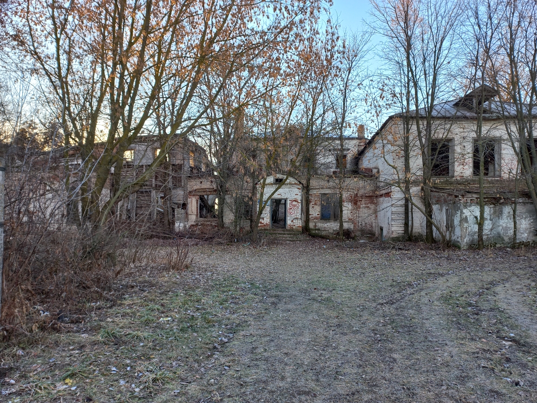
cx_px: 268
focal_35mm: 25
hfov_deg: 69.4
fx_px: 388
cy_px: 202
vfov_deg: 54.9
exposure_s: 1/100
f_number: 1.8
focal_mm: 4.6
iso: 50
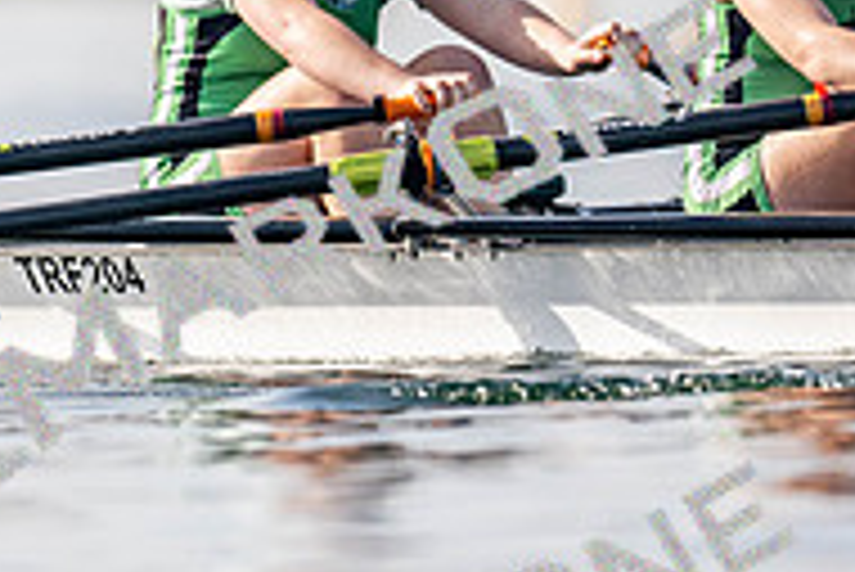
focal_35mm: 1829
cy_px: -20
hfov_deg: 1.1
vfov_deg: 0.8
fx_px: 43471
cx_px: 621
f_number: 5
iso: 220
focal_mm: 600
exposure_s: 1/2500
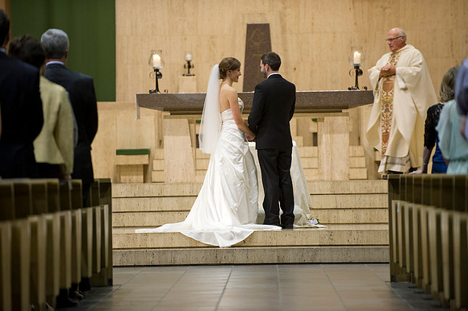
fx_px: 2598
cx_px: 234
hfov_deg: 10.3
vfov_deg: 6.9
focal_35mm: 200
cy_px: 156
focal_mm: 200
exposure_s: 1/50
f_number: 2.8
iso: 1250
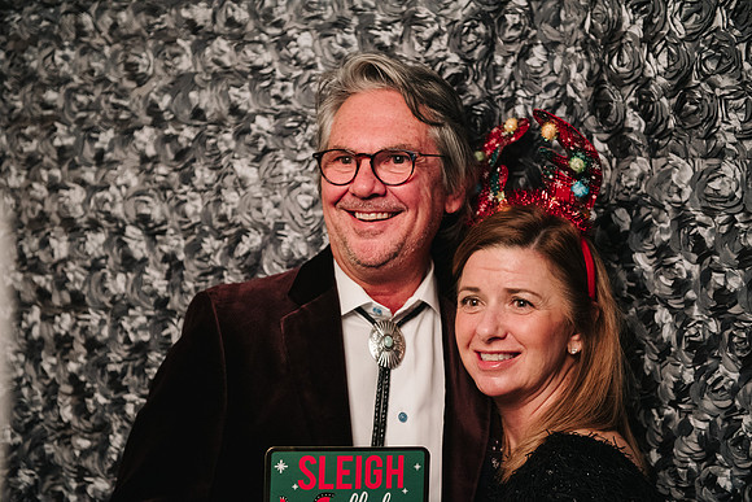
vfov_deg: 21.9
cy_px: 251
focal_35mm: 62
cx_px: 376
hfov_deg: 32.4
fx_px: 1295
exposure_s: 1/200
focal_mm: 62
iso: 3200
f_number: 2.8
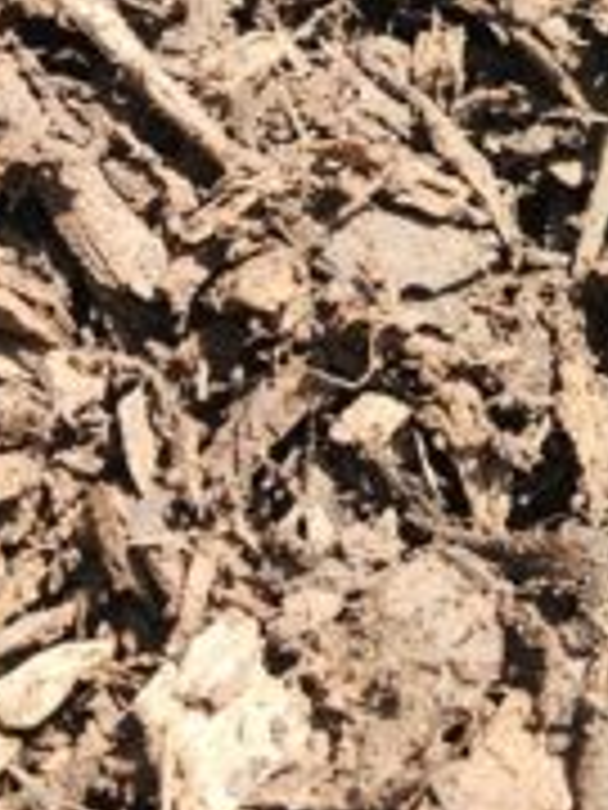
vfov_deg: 22.8
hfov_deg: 17.1
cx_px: 554
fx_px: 1991
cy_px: 200
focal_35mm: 85
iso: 20
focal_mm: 5.4
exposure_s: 1/407
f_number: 1.8
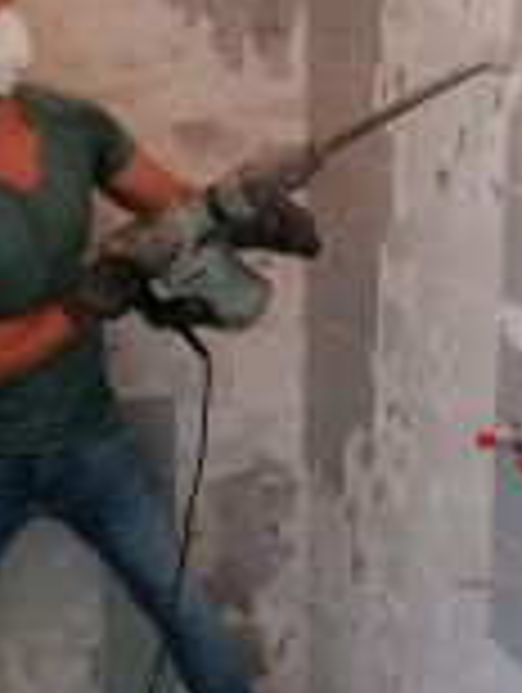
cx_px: 234
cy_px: 351
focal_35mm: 70
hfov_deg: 21.1
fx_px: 1404
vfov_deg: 27.7
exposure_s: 1/50
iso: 400
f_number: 1.8
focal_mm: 4.75
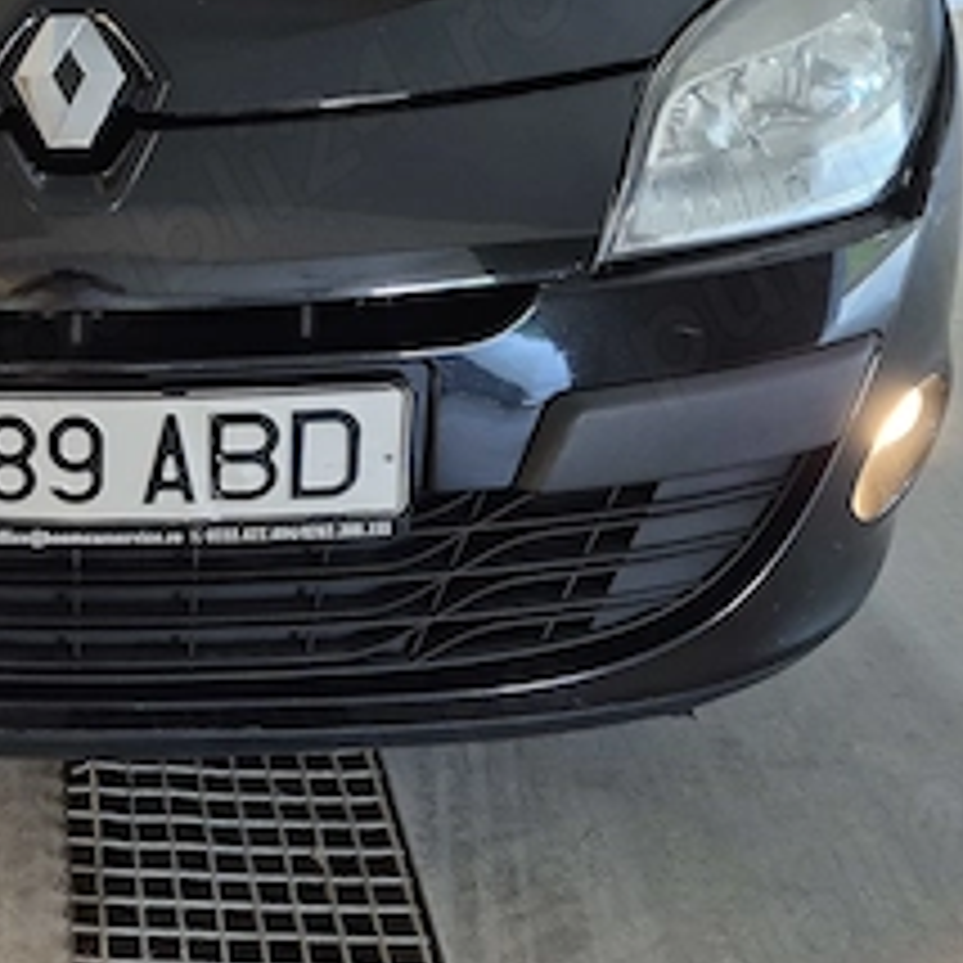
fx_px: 1794
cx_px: -36
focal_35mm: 57
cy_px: 220
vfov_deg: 29.5
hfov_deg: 28.0
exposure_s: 1/100
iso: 500
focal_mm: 5.4
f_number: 1.8
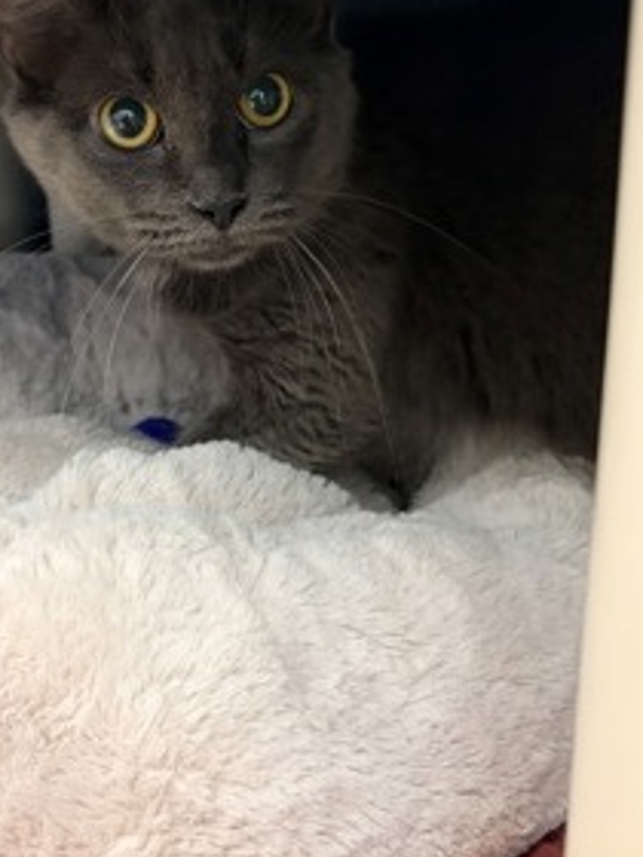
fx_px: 966
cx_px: 265
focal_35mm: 39
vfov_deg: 47.6
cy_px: 340
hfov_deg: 36.7
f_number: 1.6
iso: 500
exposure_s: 1/30
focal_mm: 5.96
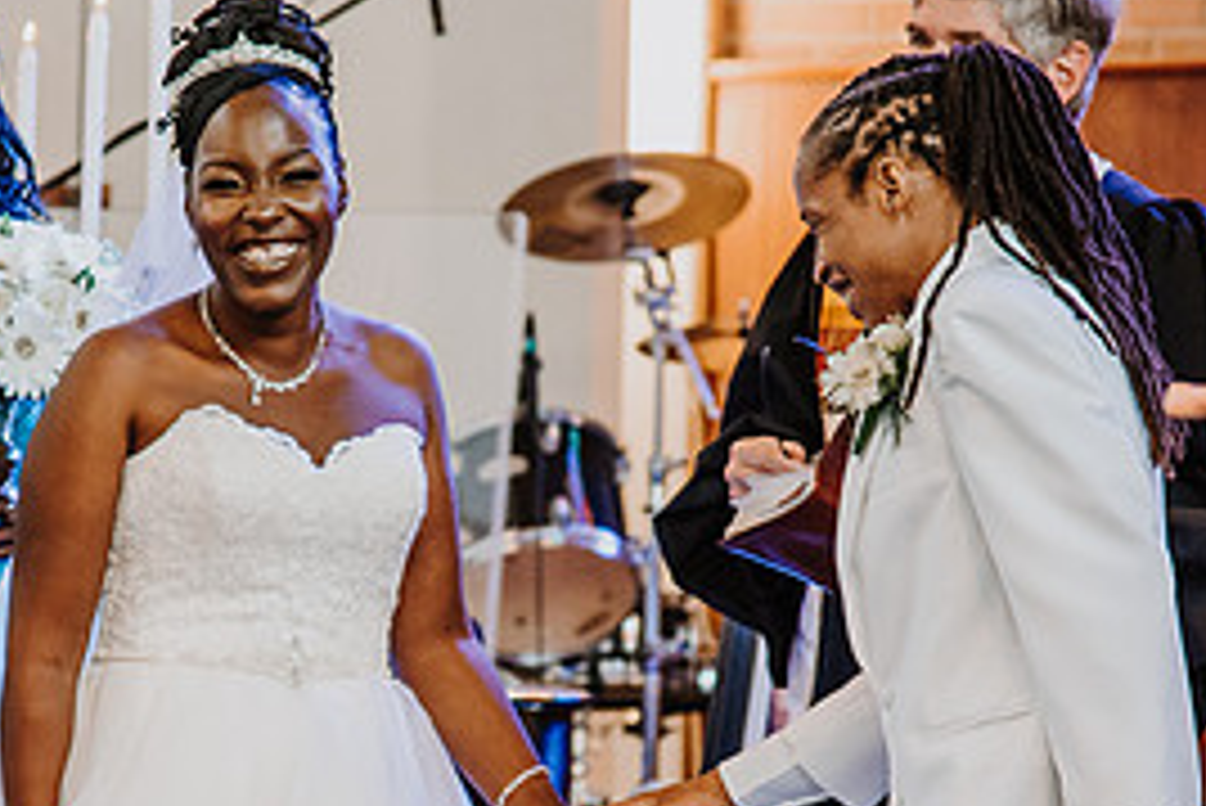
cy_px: 624
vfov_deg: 4.9
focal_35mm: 282
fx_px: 9452
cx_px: 438
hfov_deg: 7.3
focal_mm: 120
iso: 1000
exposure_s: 1/125
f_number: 4
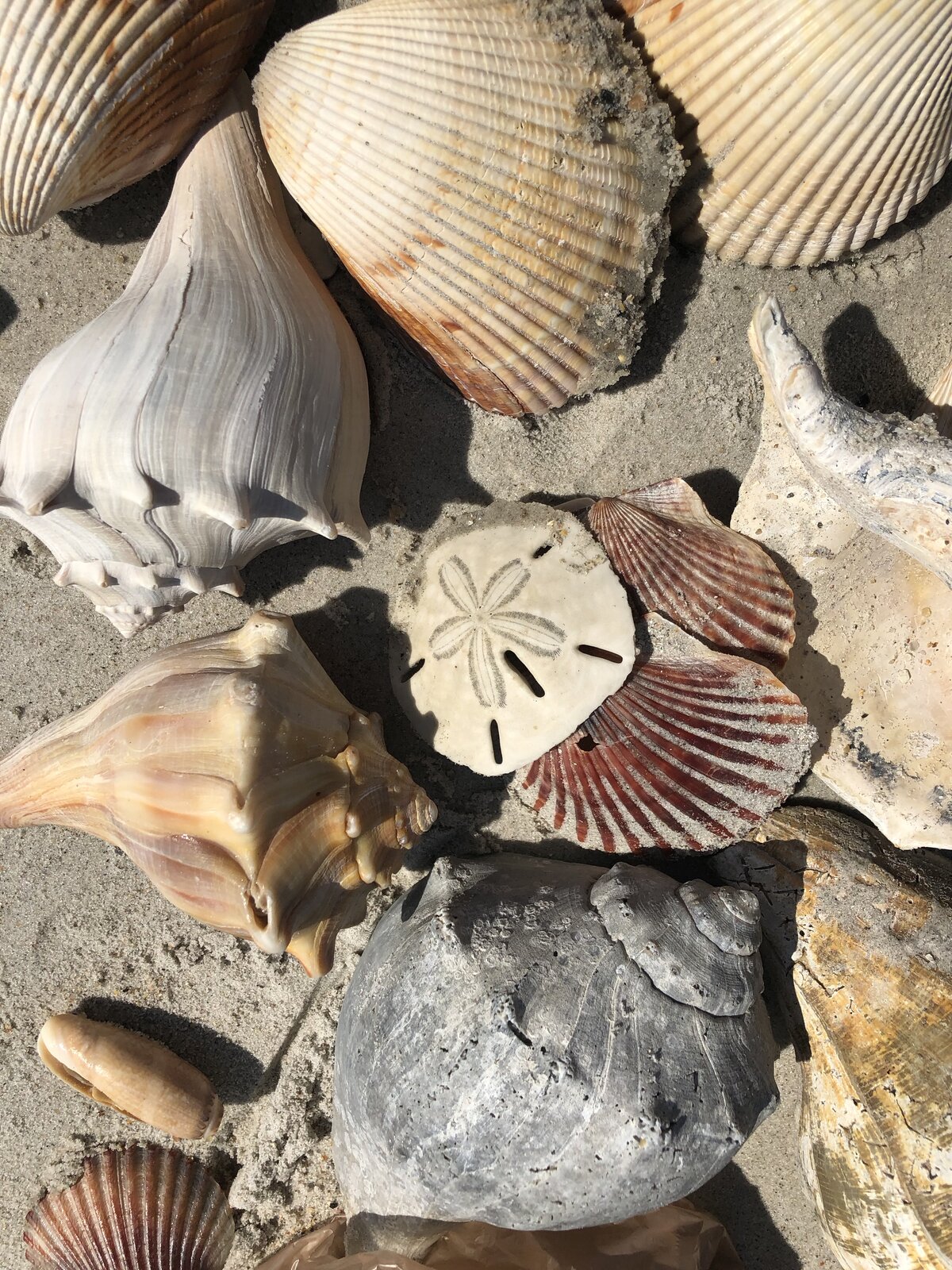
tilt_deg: -78.3
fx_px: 1027
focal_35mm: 28
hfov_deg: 49.7
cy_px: 635
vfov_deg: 63.4
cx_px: 476
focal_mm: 4
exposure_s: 1/4878
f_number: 1.8
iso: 20
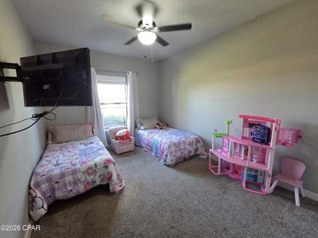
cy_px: 119
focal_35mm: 13
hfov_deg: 106.2
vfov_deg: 89.8
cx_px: 159
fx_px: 119
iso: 500
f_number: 2.2
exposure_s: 1/60
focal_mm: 2.2
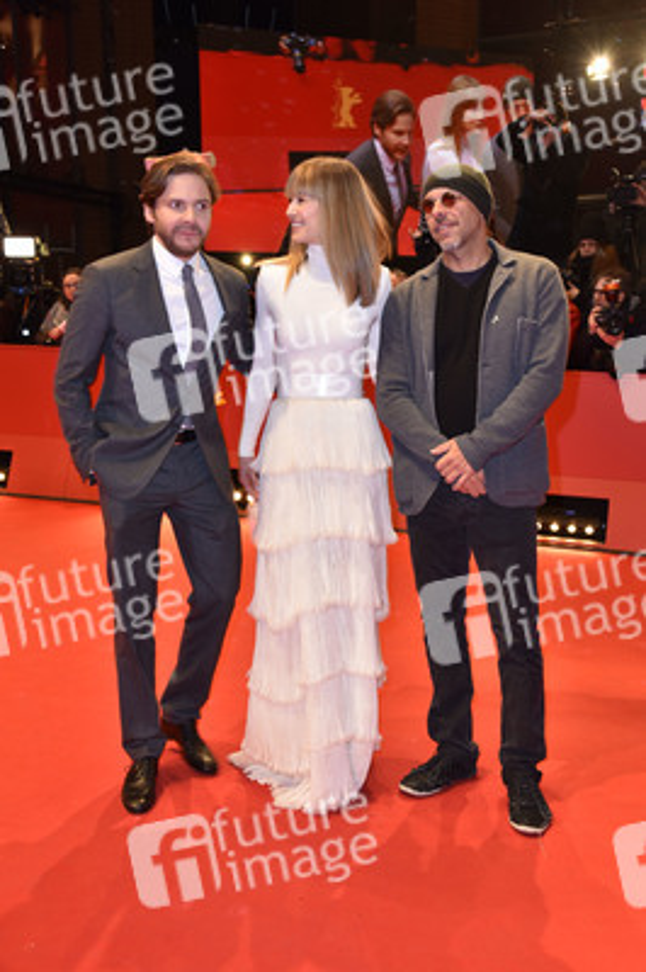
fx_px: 1025
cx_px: 323
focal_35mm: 38
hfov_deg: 35.0
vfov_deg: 50.7
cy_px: 486
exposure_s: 1/50
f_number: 5.6
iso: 640
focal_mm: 38
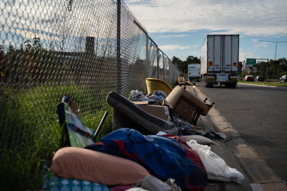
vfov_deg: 27.0
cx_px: 144
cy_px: 96
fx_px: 399
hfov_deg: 39.6
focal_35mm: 50
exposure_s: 1/5000
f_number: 2.5
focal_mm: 50
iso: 125
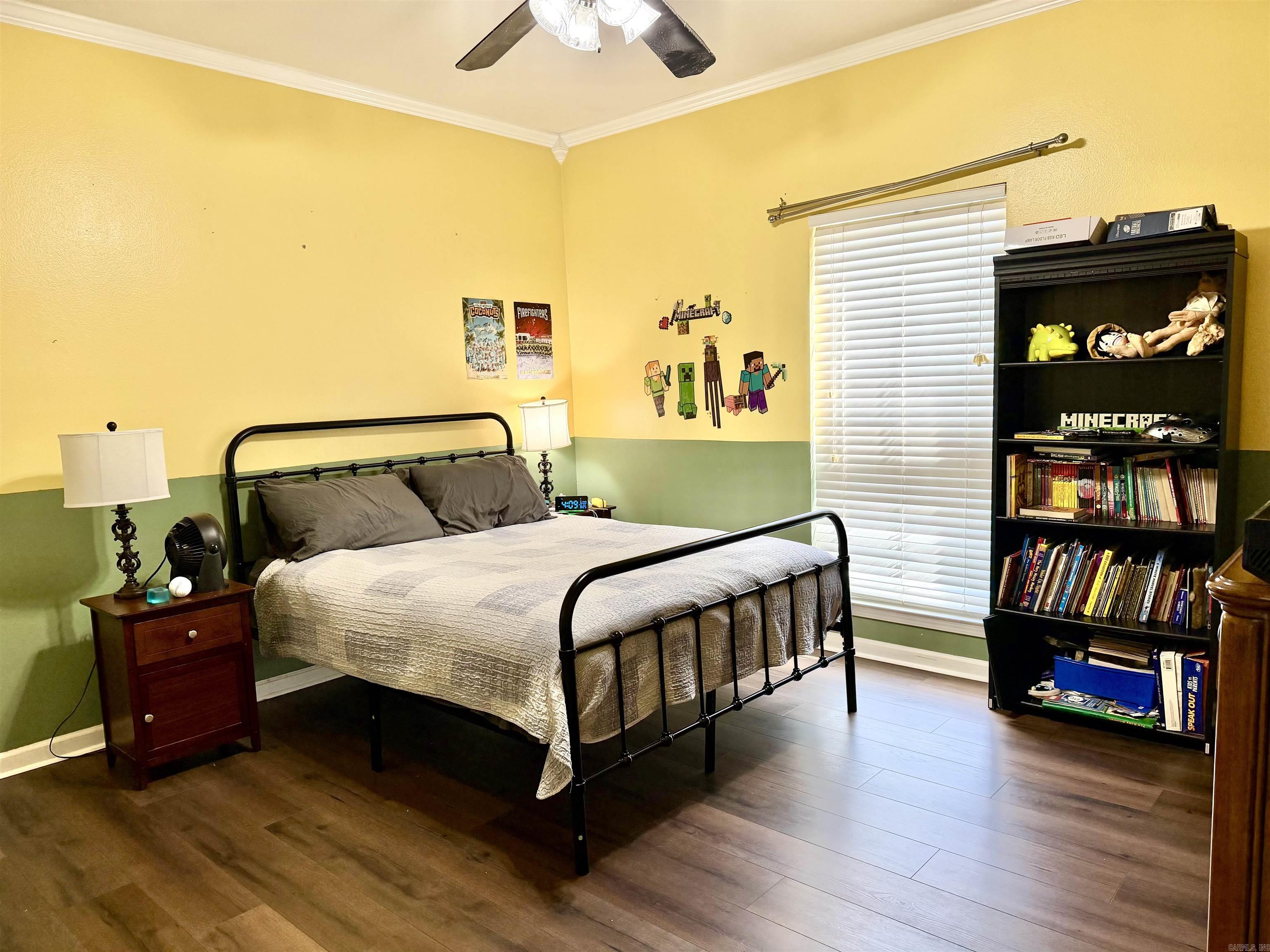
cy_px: 476
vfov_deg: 56.8
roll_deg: +2.6
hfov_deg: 71.6
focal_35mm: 24
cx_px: 635
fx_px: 881
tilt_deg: -7.1
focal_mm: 6.76
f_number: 1.78
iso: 200
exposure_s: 1/120
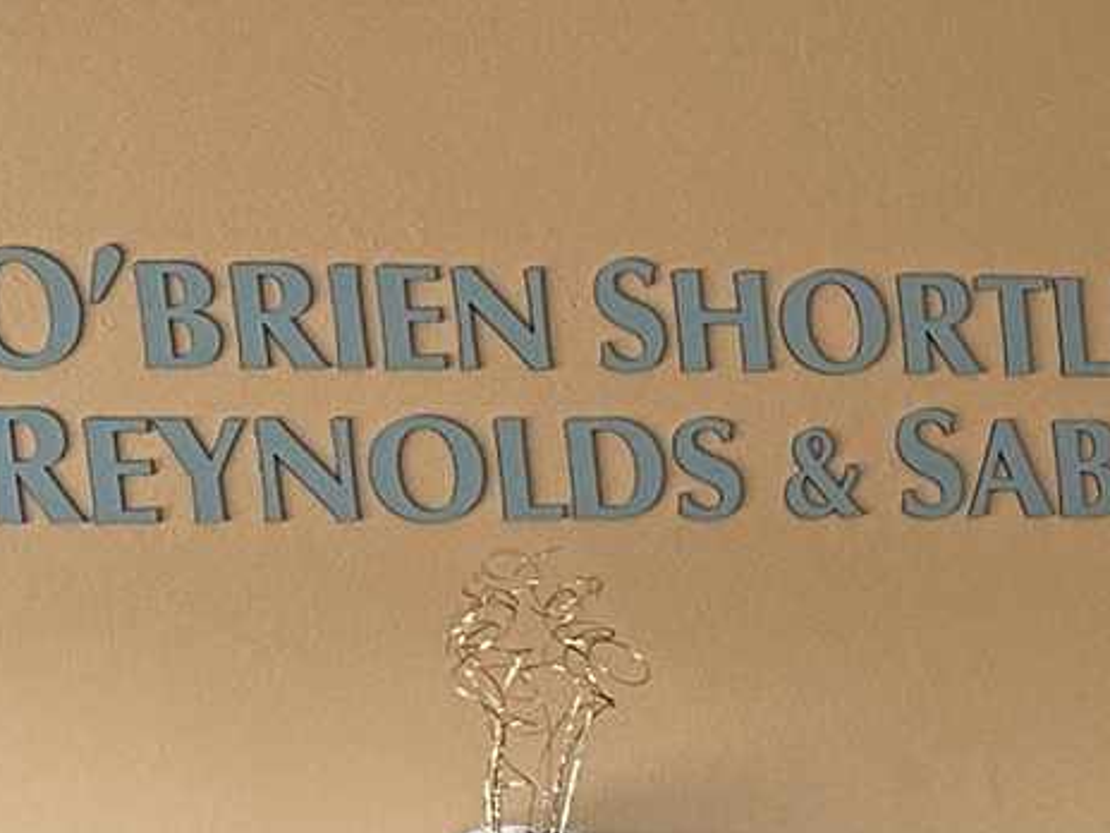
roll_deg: +1.6
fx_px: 5099
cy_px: 1740
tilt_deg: -11.1
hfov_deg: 10.7
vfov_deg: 8.8
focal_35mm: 159
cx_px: 2586
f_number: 1.78
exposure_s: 1/108
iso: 250
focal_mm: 6.86
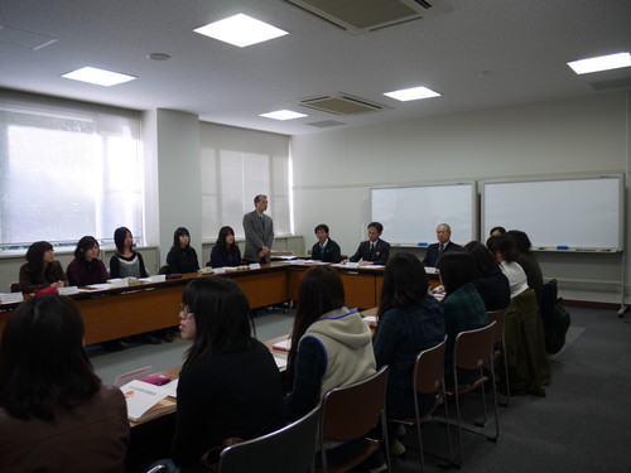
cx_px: 316
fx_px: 510
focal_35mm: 28
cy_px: 236
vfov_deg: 49.7
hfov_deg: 63.4
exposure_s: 1/30
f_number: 3.5
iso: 100
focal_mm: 14
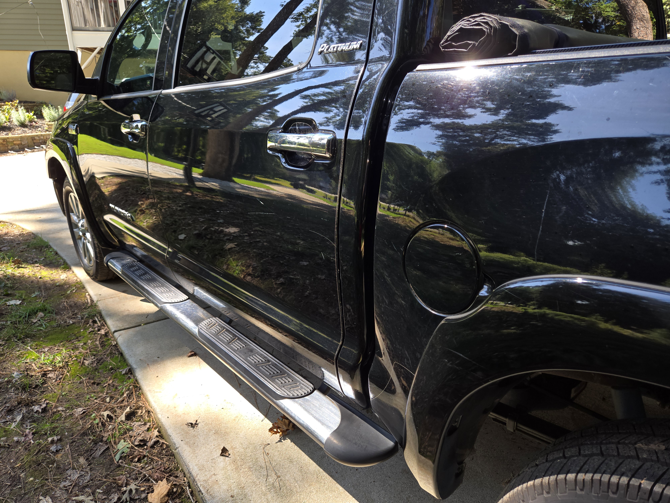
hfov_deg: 73.9
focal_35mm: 23
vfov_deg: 58.9
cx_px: 335
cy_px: 252
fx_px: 445
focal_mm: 5.4
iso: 25
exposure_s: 1/180
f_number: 1.8
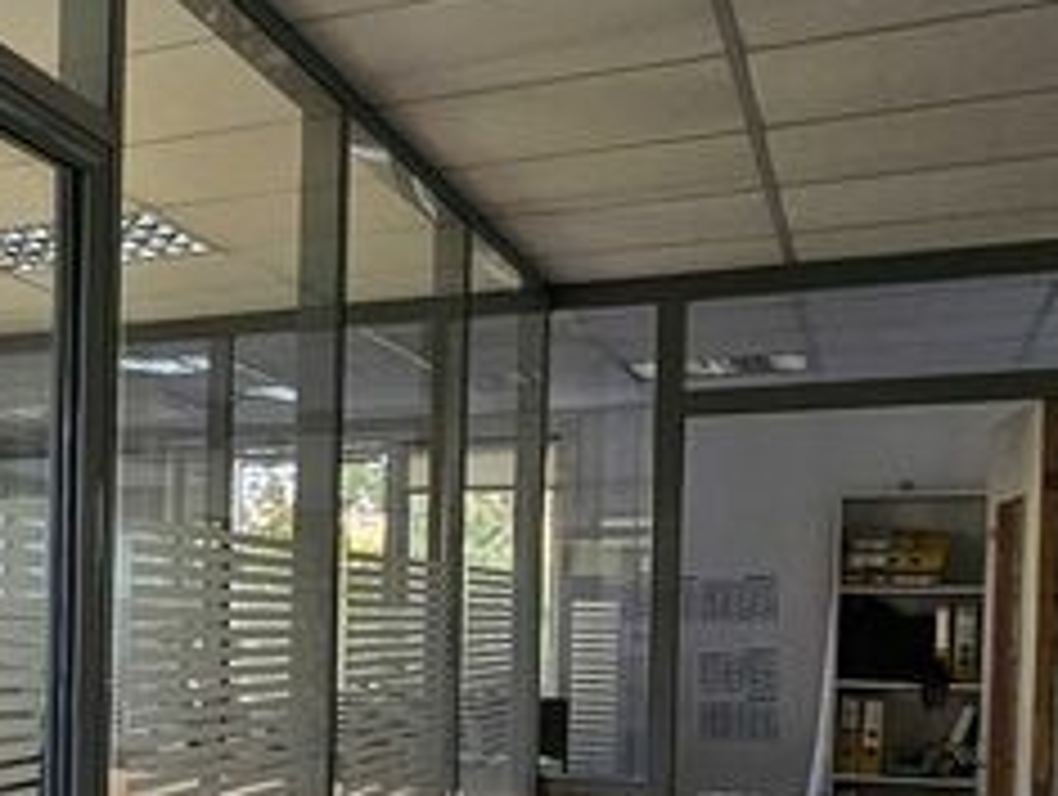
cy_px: 630
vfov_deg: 27.1
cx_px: -491
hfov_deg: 26.8
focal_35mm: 53
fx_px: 1622
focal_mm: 2.2
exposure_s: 1/50
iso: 125
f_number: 2.2
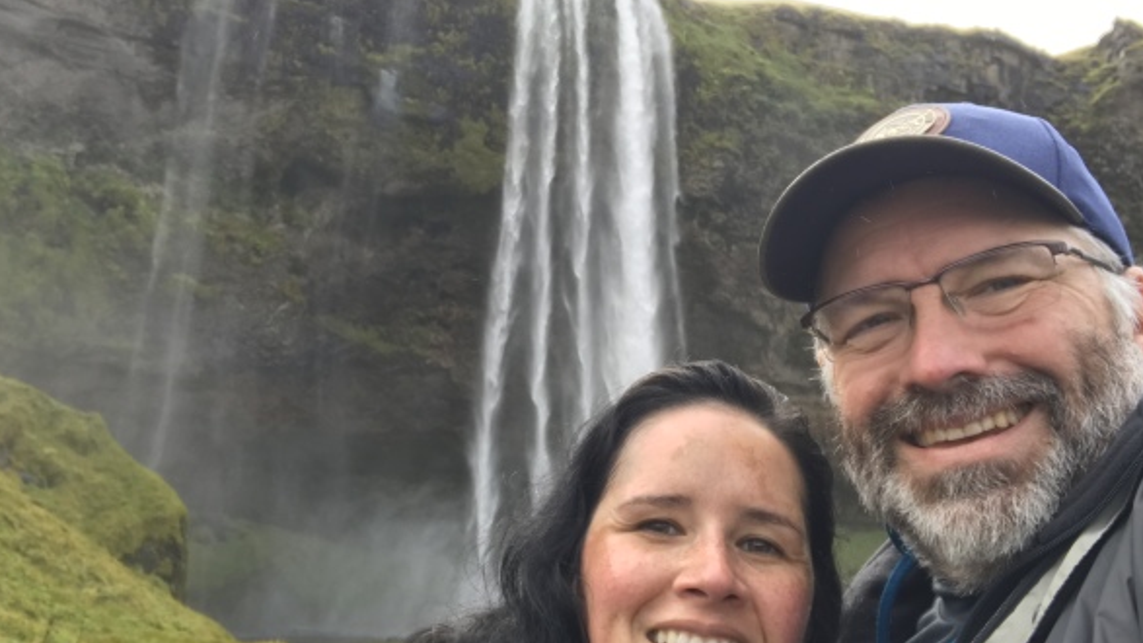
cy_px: 335
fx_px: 1152
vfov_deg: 31.2
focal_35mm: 38
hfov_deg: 52.8
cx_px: 600
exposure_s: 1/124
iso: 25
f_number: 2.2
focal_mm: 2.87
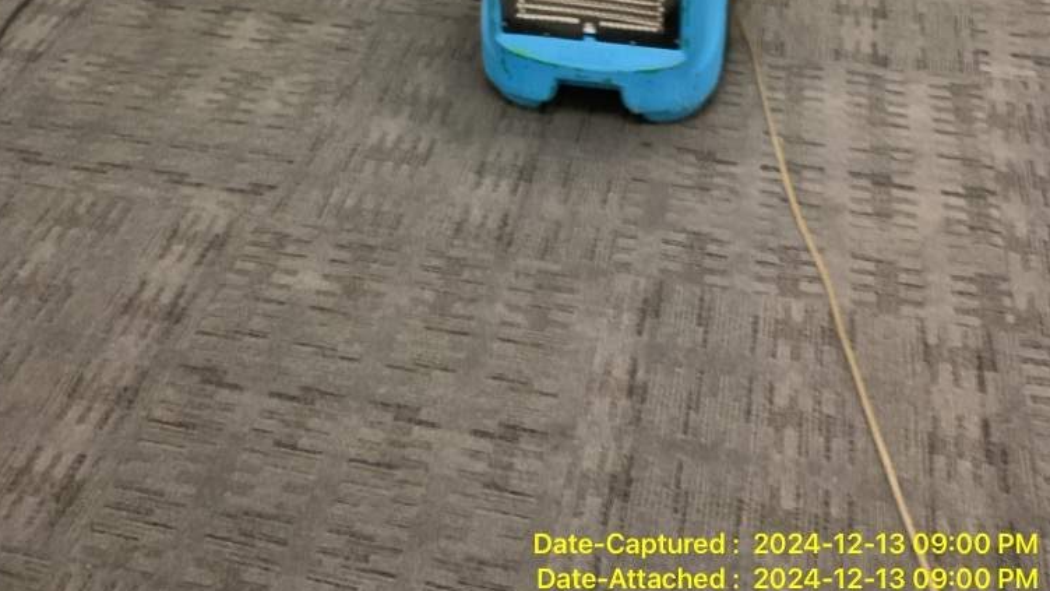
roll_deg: +4.3
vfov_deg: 25.1
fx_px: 1197
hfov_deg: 47.4
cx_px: 517
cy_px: -108
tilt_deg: -33.7
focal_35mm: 43
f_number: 1.8
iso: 250
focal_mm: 3
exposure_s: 1/40
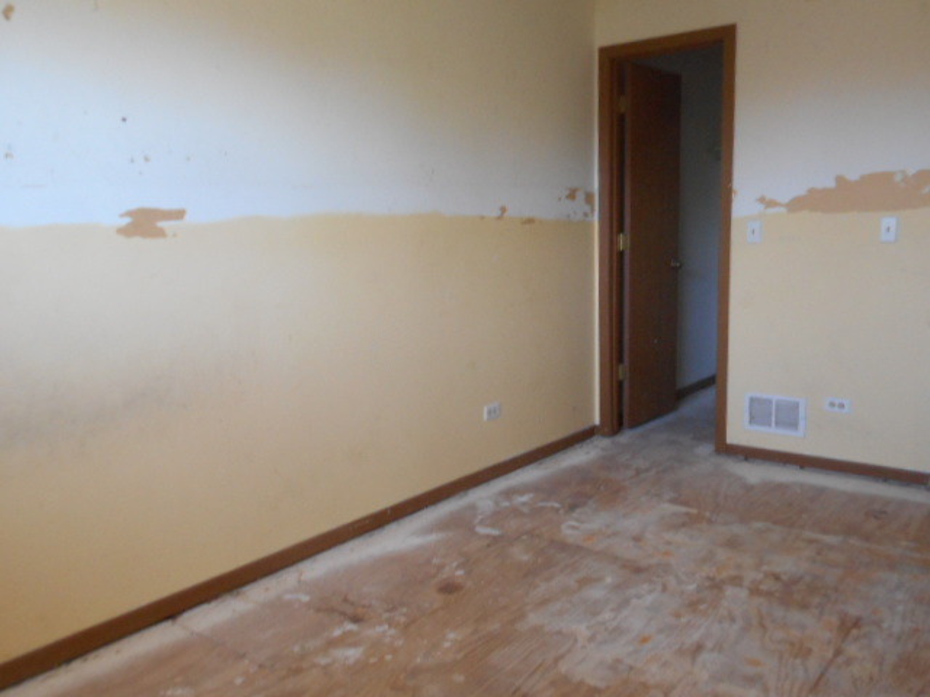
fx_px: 779
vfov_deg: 48.2
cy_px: 348
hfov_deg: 61.7
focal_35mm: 29
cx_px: 465
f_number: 4
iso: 400
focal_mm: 5.2
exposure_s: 1/25
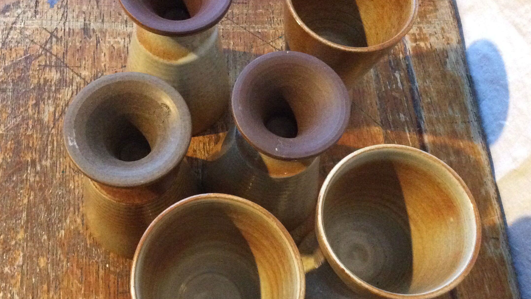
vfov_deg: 28.3
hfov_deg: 48.2
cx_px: 229
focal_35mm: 42
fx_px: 591
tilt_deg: -67.5
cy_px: 155
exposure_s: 1/17
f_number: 2.4
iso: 500
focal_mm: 3.3
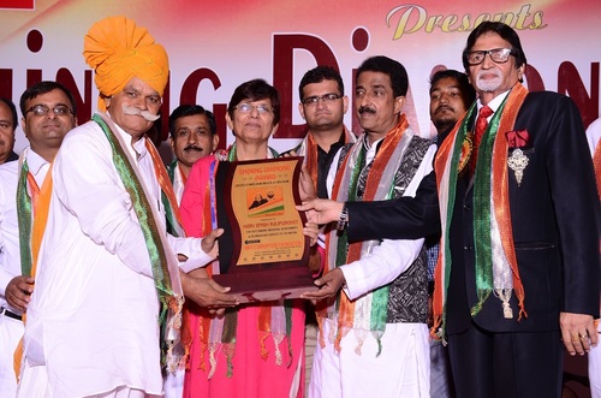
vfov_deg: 20.1
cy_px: 199
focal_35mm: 68
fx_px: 1124
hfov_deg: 29.9
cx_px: 300
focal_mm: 45
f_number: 8
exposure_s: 1/125
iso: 200
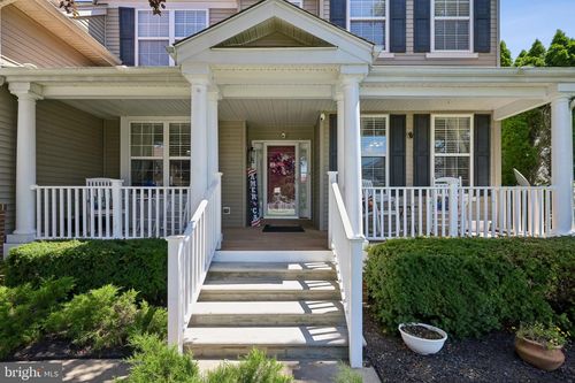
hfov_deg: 90.0
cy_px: 192
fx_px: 287
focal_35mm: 18
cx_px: 288
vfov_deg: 67.3
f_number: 11
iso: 400
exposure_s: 1/200
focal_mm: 18
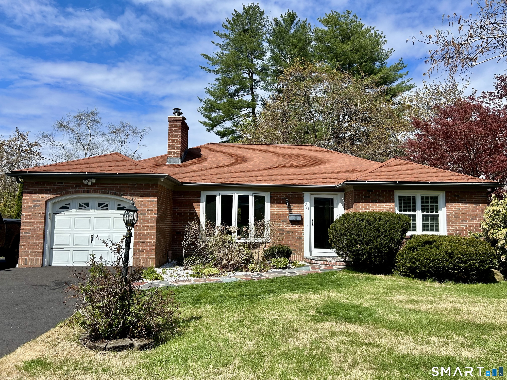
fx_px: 381
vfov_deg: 53.1
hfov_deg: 67.3
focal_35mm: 26
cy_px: 190
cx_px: 254
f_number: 1.5
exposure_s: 1/4115
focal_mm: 5.7
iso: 50
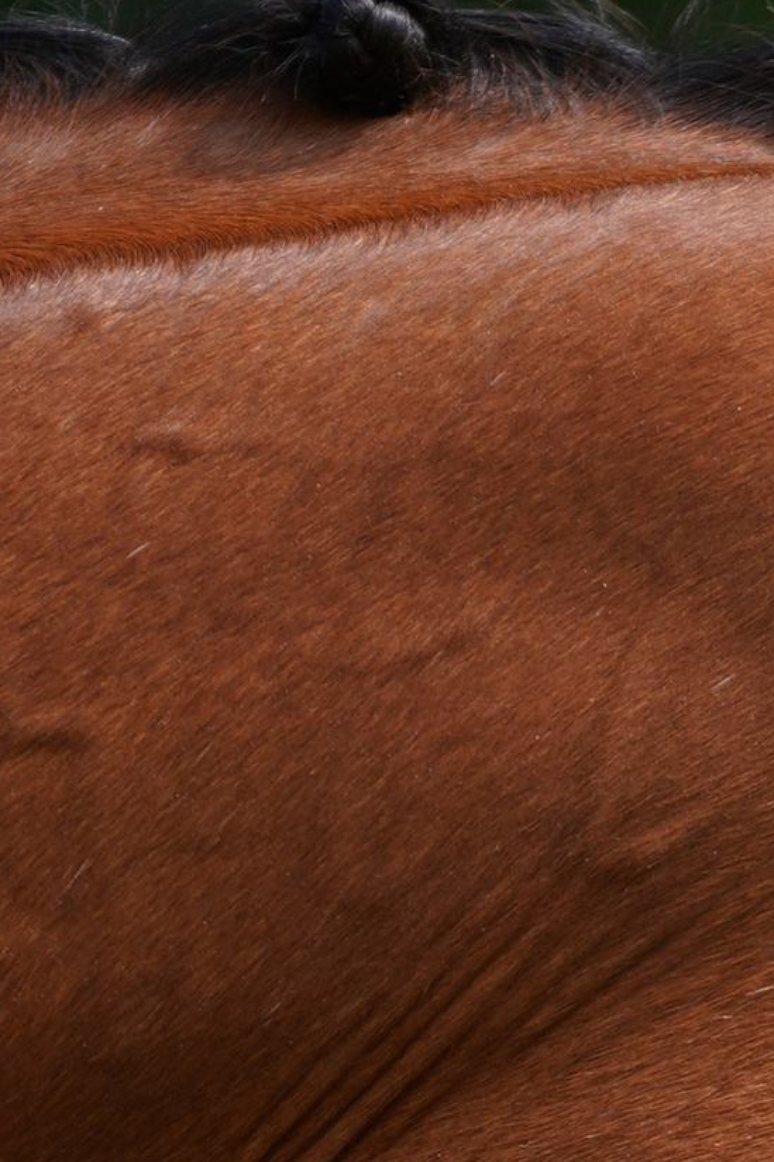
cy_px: 2039
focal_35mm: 839
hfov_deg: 1.6
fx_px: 27067
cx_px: 1207
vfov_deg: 2.5
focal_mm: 180
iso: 100
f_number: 2.8
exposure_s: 1/800
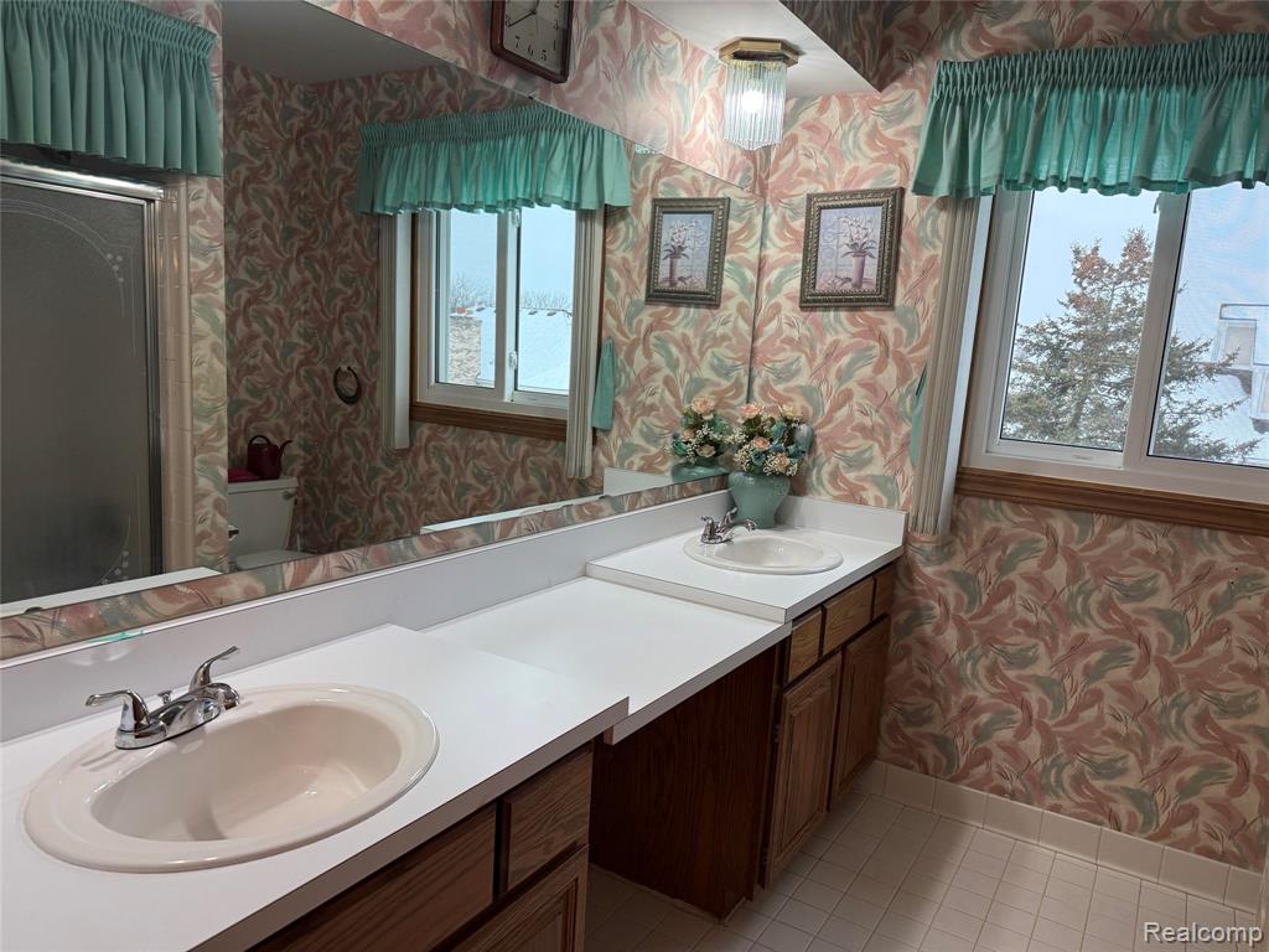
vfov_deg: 56.8
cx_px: 634
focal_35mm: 24
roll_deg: -3.6
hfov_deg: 71.6
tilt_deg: -10.2
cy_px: 476
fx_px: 880
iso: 160
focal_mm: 6.76
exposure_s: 1/132
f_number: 1.78
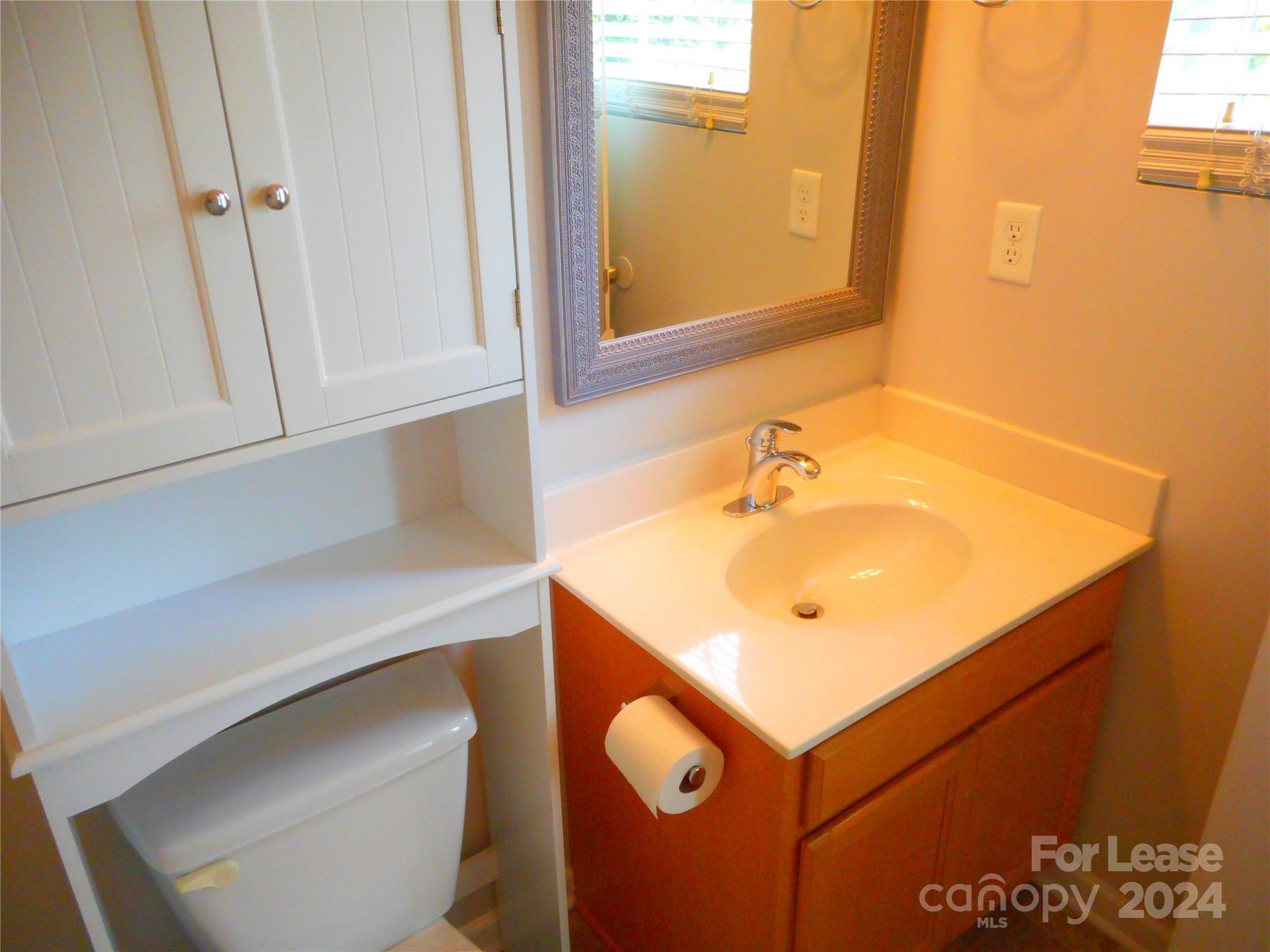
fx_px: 917
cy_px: 476
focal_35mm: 25
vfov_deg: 54.9
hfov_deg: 69.4
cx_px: 635
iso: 360
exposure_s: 1/30
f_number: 3.7
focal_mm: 4.5
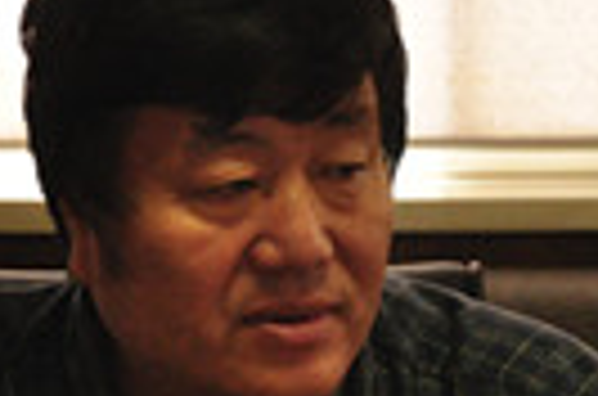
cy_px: 578
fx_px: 3911
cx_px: 360
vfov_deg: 5.7
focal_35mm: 236
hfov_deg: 8.7
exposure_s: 1/100
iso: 2000
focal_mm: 42
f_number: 5
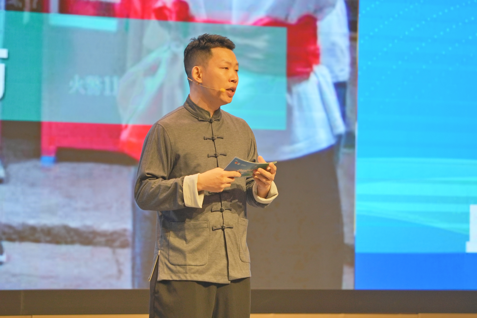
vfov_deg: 4.6
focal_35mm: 300
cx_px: 238
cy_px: 159
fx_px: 3975
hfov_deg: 6.9
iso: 640
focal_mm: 200
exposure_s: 1/125
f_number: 4
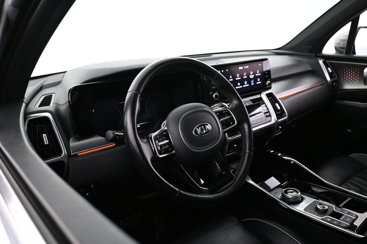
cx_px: 184
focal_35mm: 30
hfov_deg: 61.9
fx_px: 306
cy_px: 122
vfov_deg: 43.6
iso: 4000
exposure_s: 1/50
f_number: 3.8
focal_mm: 20
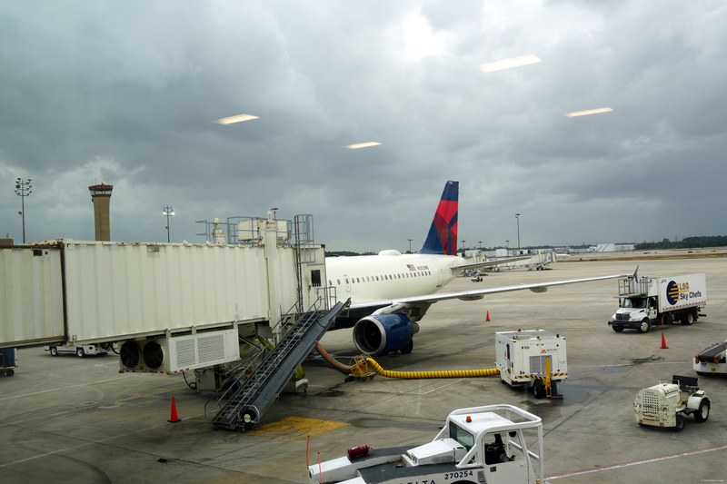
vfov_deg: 38.3
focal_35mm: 34
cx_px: 364
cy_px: 242
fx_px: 697
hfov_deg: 55.1
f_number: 5.6
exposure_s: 1/100
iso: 100
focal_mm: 23
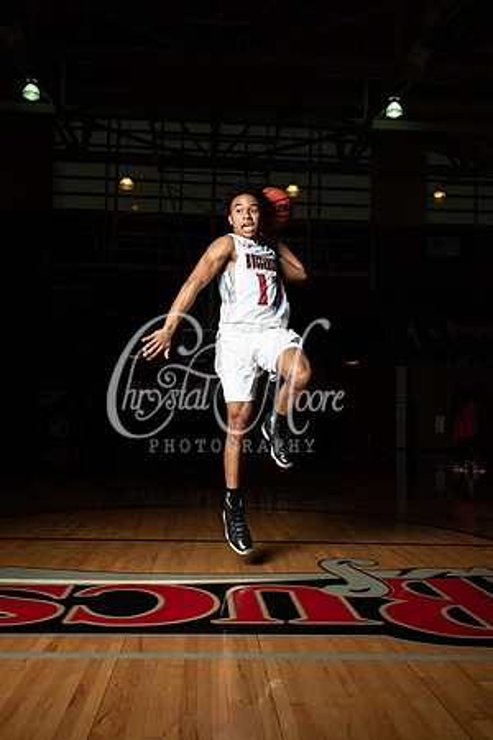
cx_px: 246
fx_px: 698
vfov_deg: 55.8
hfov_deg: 38.9
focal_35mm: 34
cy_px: 370
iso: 320
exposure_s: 1/200
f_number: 14
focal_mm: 34
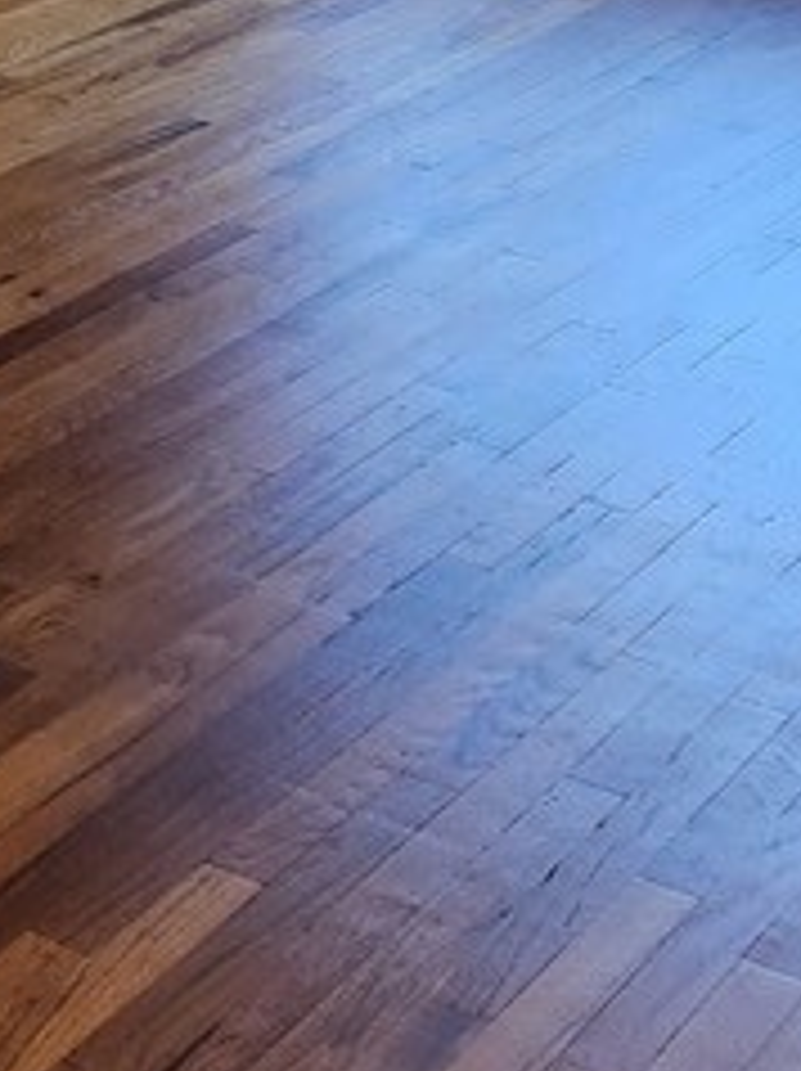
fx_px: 3060
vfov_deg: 17.6
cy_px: -585
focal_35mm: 99
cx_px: 81
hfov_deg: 14.8
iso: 250
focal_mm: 5.4
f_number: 1.8
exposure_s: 1/180
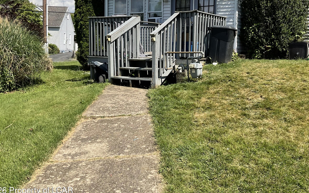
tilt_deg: +0.1
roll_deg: -0.5
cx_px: 177
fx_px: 328
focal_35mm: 39
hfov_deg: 50.2
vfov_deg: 32.4
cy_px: 57
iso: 16
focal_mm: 3
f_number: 1.8
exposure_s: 1/1626
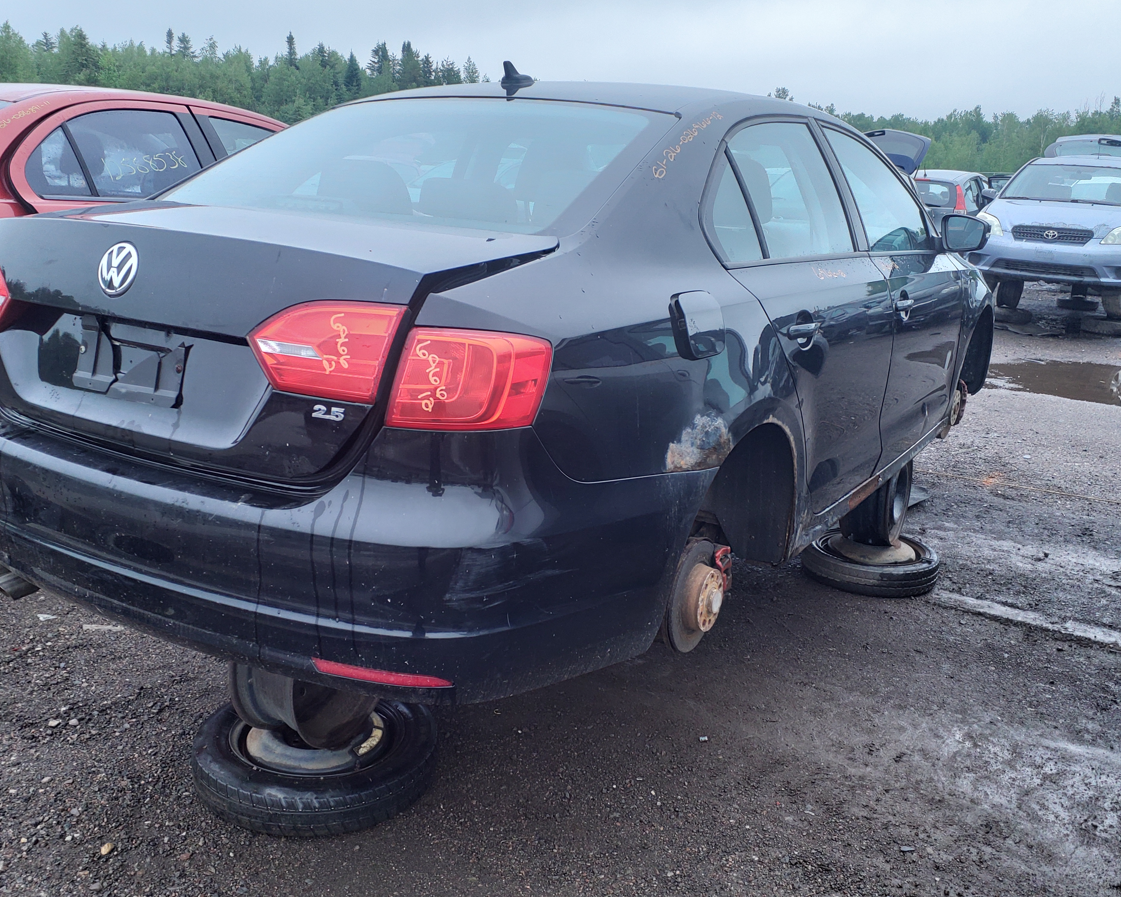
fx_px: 929
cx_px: 533
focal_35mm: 28
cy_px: 452
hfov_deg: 62.2
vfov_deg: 51.5
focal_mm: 3.58
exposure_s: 1/60
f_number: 1.9
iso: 50
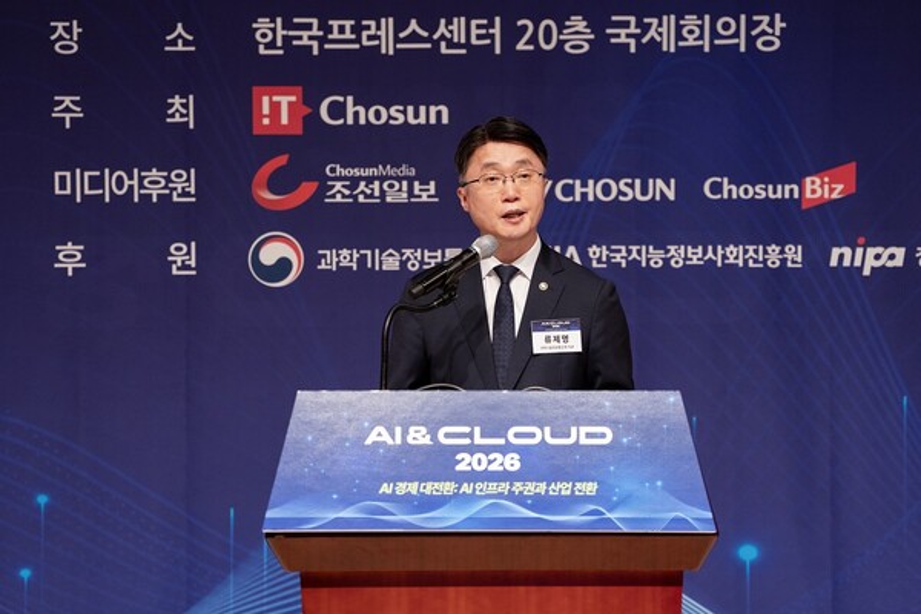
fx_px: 3402
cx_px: 460
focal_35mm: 133
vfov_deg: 10.3
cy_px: 307
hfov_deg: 15.4
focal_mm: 133
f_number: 2.8
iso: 1250
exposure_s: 1/125
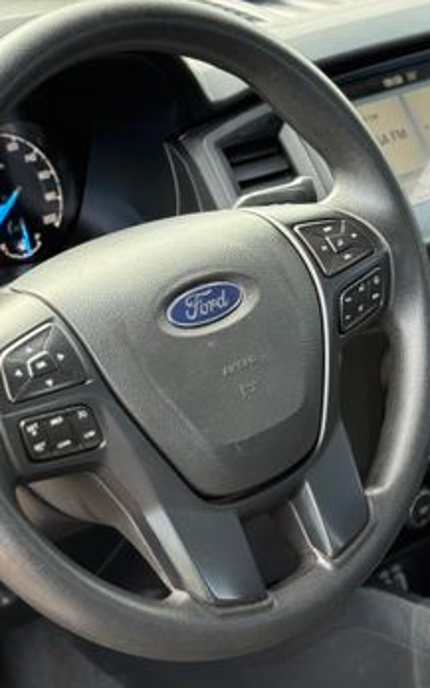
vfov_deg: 29.8
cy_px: 341
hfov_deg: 18.9
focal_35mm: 69
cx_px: 260
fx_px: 1293
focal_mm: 6.76
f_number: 1.78
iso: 200
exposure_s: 1/135
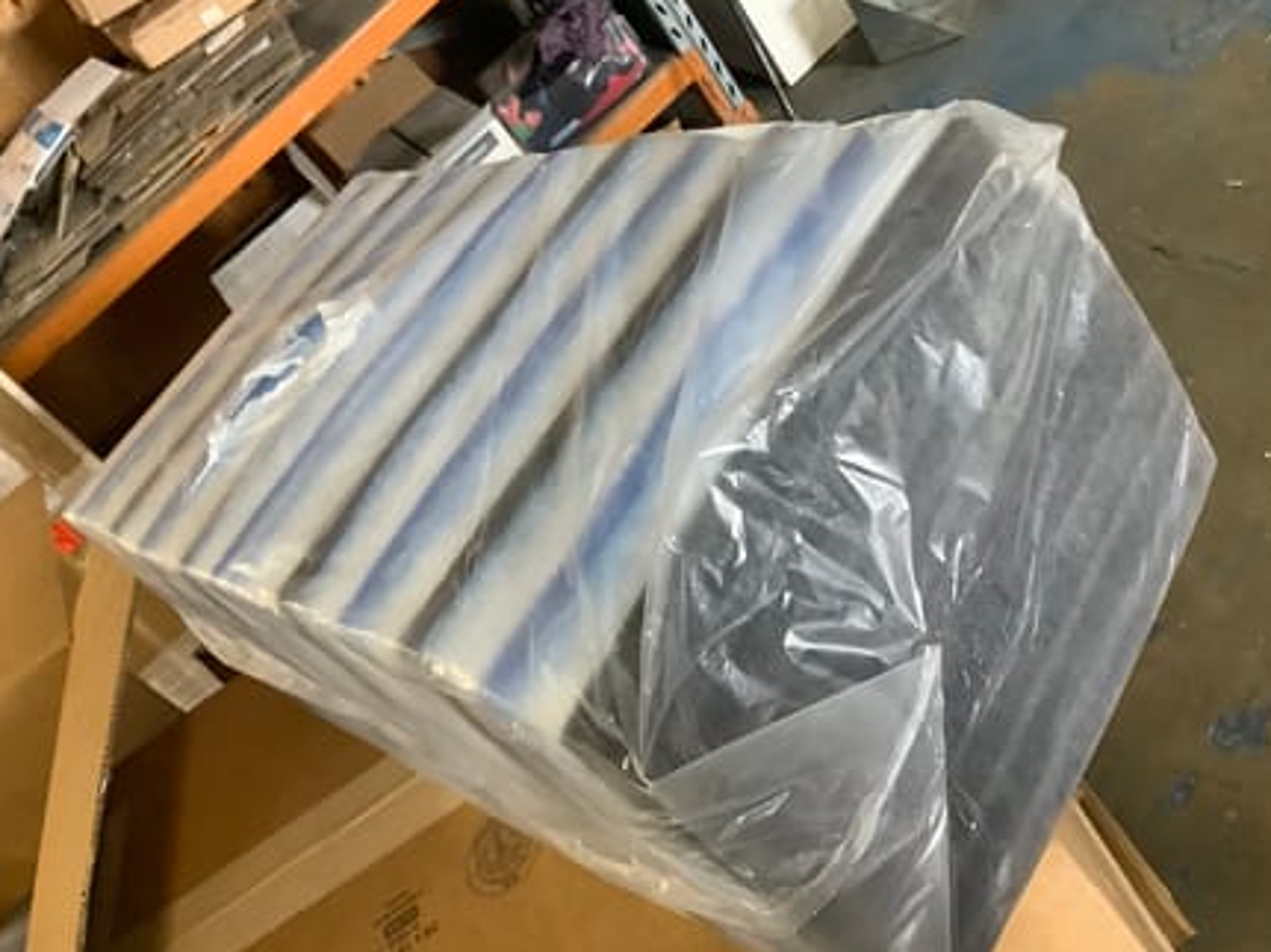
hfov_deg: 51.3
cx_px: 587
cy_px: 473
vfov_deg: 39.6
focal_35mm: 36
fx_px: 1321
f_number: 2.4
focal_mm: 3.3
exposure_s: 1/50
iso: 320
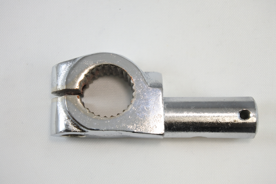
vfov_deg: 18.4
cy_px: 92
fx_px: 567
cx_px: 138
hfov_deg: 27.3
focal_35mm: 74
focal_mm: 27.6
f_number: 5.6
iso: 400
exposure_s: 1/125
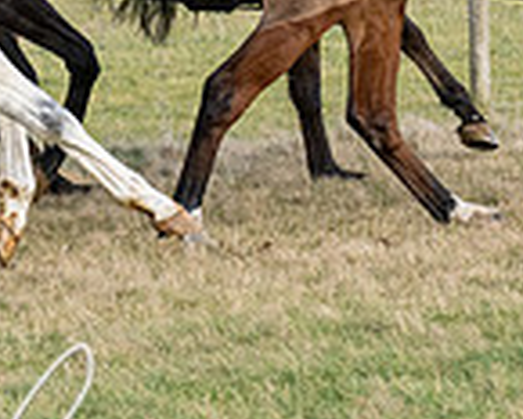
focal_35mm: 458
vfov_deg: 3.4
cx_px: -141
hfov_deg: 4.2
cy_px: 134
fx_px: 7089
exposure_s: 1/1250
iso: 400
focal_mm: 70
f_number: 5
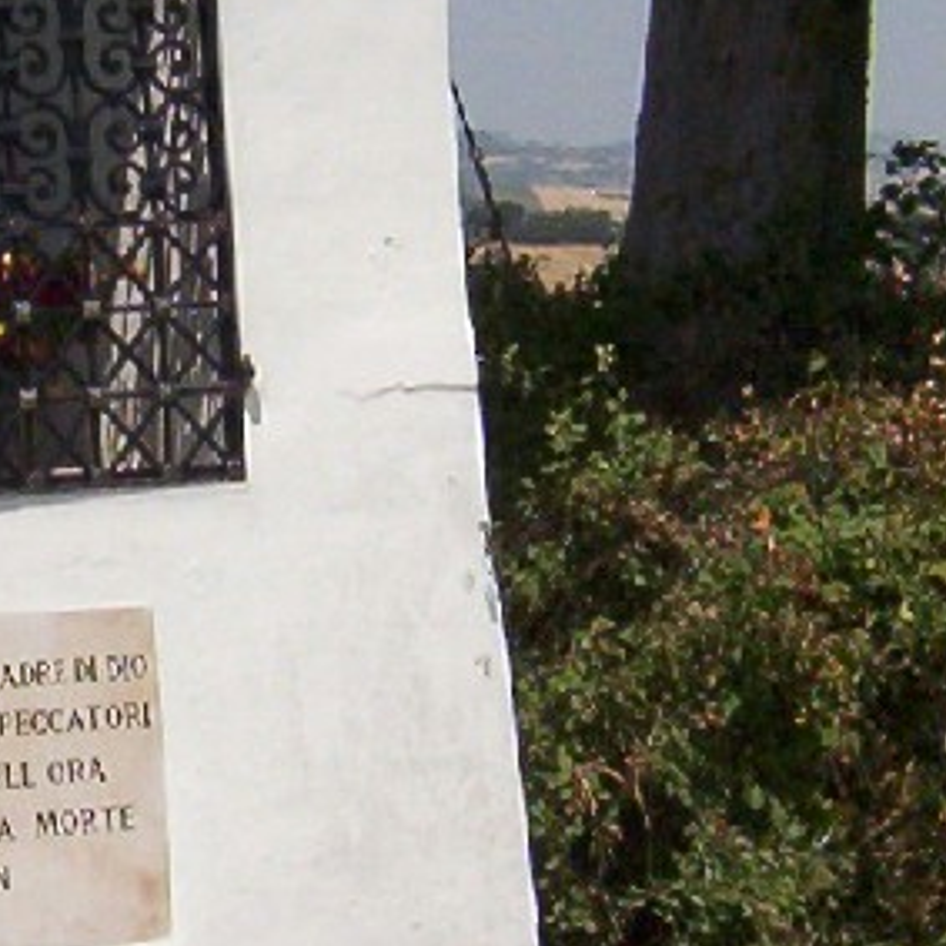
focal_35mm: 133
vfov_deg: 13.1
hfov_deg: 13.0
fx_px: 4112
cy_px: 391
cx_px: 80
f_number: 5.24
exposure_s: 1/1701
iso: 100
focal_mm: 5.54
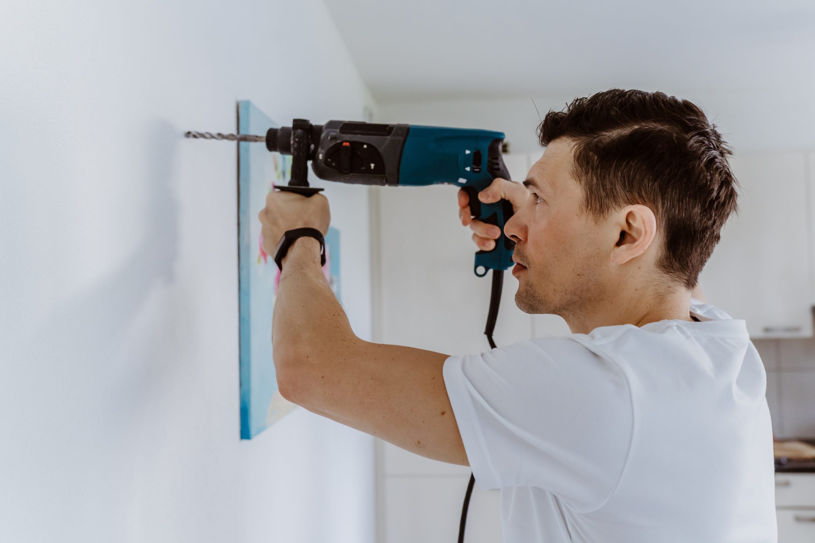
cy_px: 272
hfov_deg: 54.4
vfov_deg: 37.9
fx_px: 792
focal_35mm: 35
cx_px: 408
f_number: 4
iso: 1600
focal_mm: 35
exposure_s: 1/250
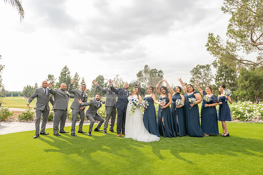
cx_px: 132
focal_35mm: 24
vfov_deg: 53.2
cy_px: 88
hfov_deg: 73.7
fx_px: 175
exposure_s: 1/200
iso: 200
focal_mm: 24
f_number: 6.3
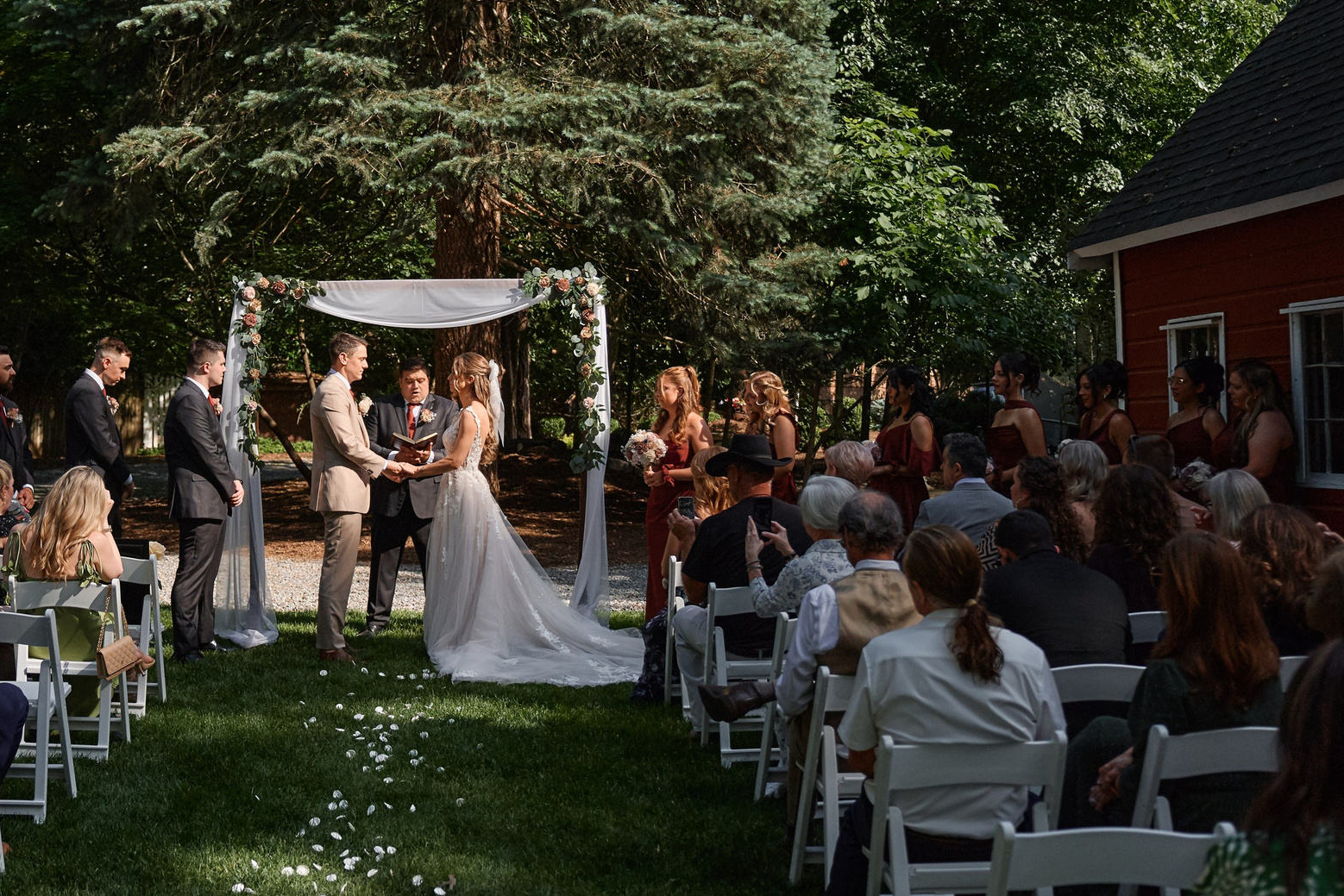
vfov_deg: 29.0
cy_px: 267
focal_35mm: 46
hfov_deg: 42.2
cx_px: 461
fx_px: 1717
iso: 500
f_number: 2.8
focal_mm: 28
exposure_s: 1/8000
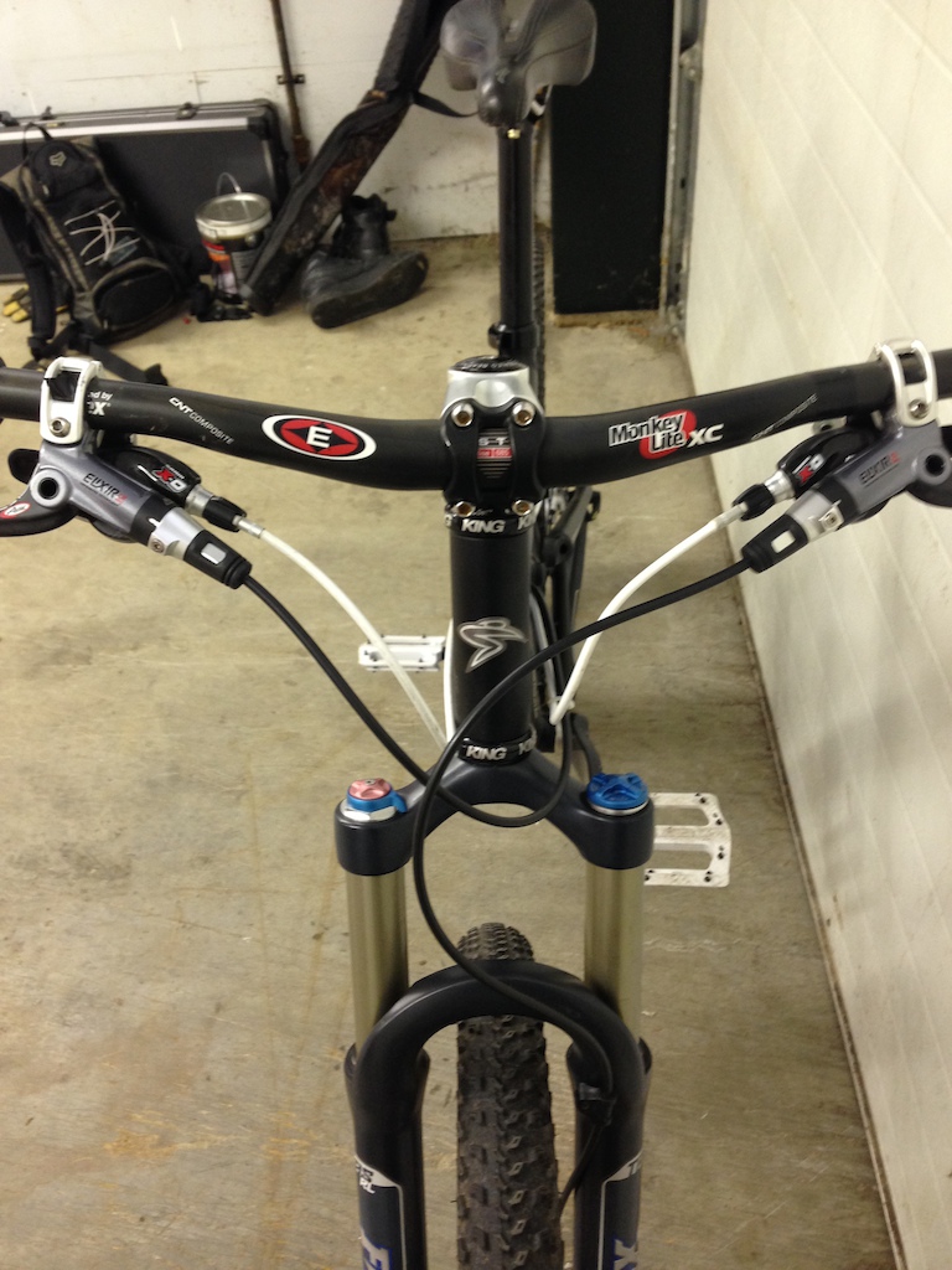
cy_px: 635
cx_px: 476
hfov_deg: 42.9
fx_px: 1210
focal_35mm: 33
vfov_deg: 55.4
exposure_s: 1/20
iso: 125
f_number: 2.4
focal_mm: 4.12
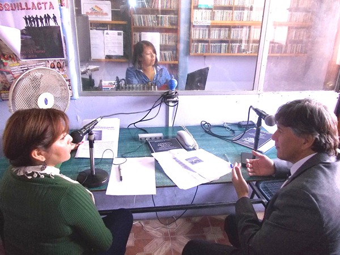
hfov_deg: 63.4
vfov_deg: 49.7
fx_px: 275
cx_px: 170
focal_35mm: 28
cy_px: 128
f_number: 2.7
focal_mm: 4
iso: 200
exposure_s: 1/25
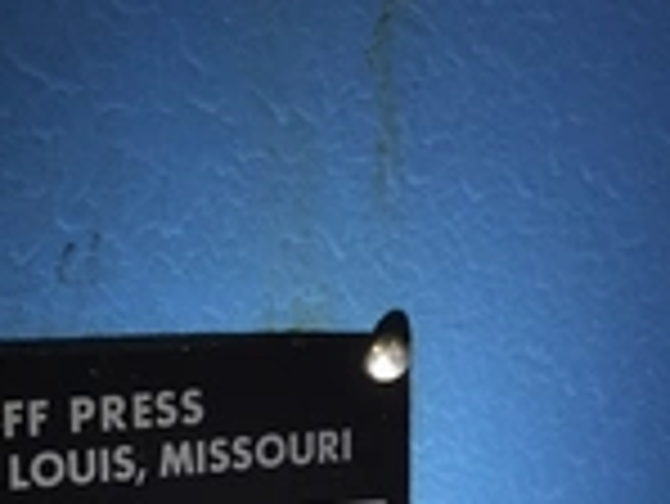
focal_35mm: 78
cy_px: 603
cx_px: 94
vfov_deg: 18.0
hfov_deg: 24.4
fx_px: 1511
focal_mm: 4.15
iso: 100
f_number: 2.2
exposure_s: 1/30
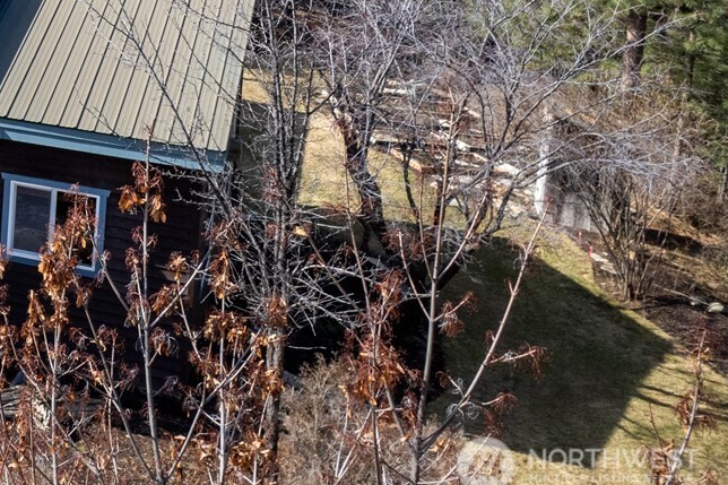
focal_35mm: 58
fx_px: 1173
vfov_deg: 21.3
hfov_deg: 28.2
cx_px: -227
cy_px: -130
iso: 100
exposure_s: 1/1500
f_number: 2.8
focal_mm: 8.38
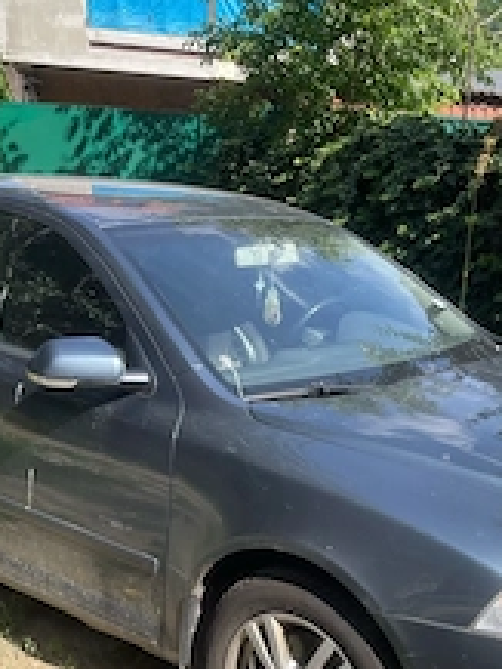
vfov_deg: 40.7
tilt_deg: -14.5
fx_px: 889
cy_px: 441
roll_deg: -2.7
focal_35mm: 46
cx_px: 400
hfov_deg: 30.8
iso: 32
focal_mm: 5.1
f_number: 1.6
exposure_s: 1/1109
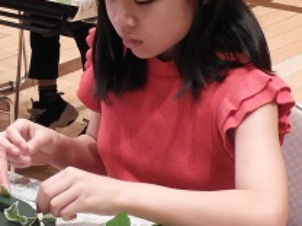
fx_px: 1474
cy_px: 14
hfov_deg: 11.3
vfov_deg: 8.7
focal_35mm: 169
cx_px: -129
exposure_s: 1/20
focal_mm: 9.9
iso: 400
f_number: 4
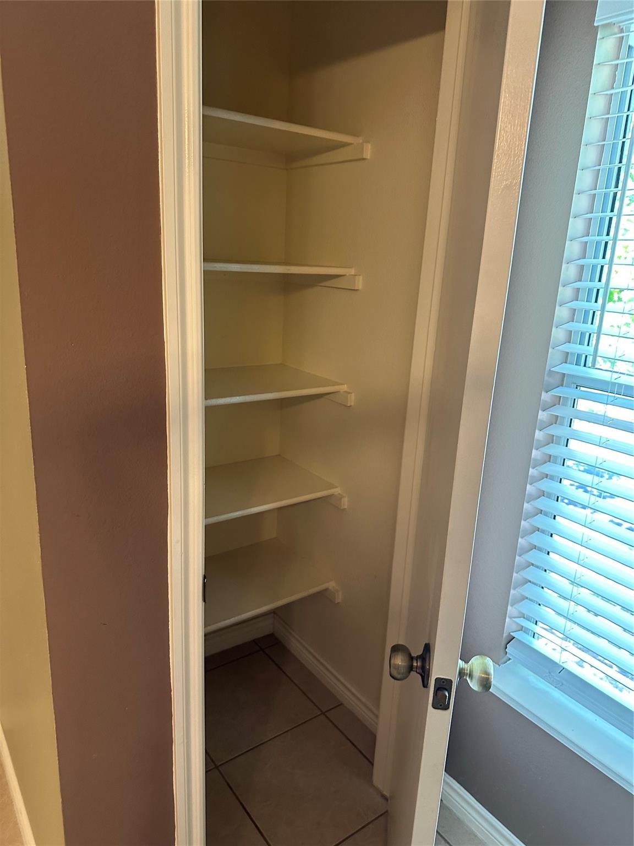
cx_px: 317
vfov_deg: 71.6
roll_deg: -2.7
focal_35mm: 24
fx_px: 586
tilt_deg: -13.9
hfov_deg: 56.8
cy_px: 423
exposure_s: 1/60
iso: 320
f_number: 1.78
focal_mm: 6.86
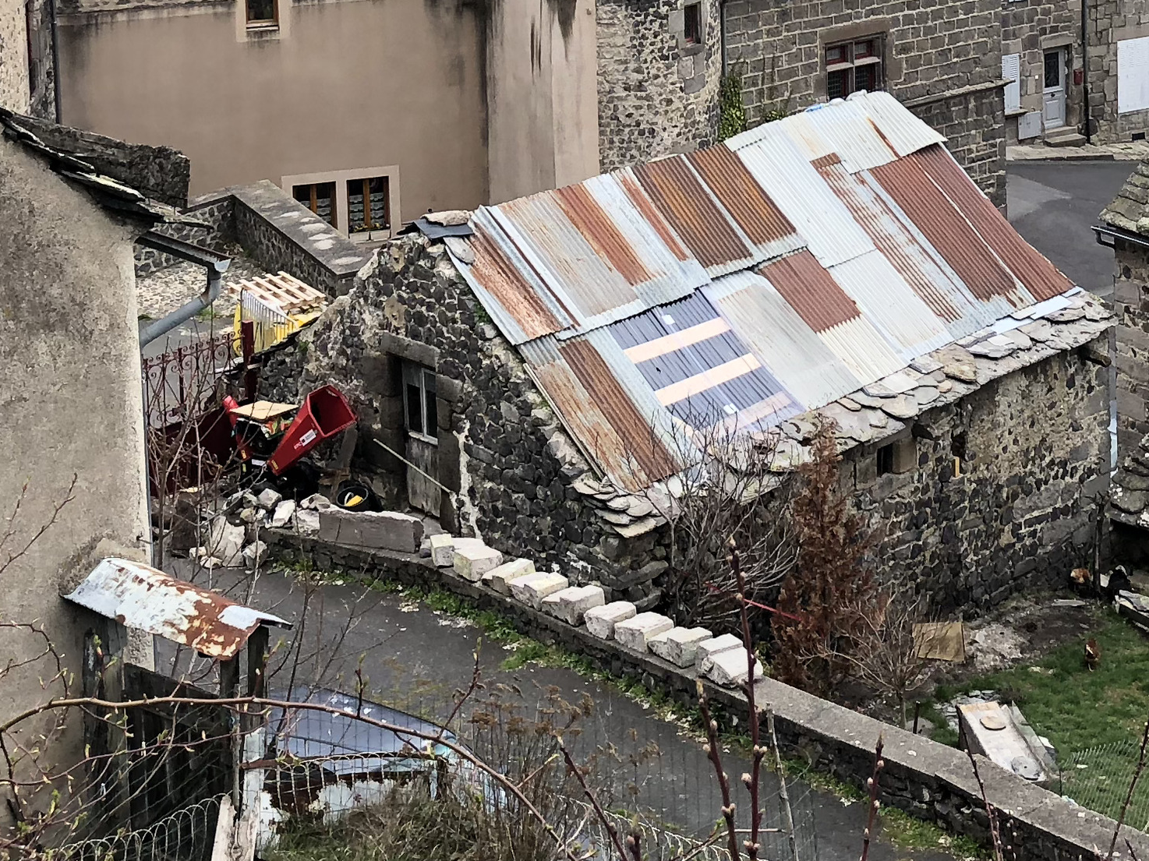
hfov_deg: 25.6
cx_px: 640
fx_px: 2522
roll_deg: +1.8
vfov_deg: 18.3
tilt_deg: -6.3
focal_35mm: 76
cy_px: -205
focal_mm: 4
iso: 20
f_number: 1.8
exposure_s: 1/417
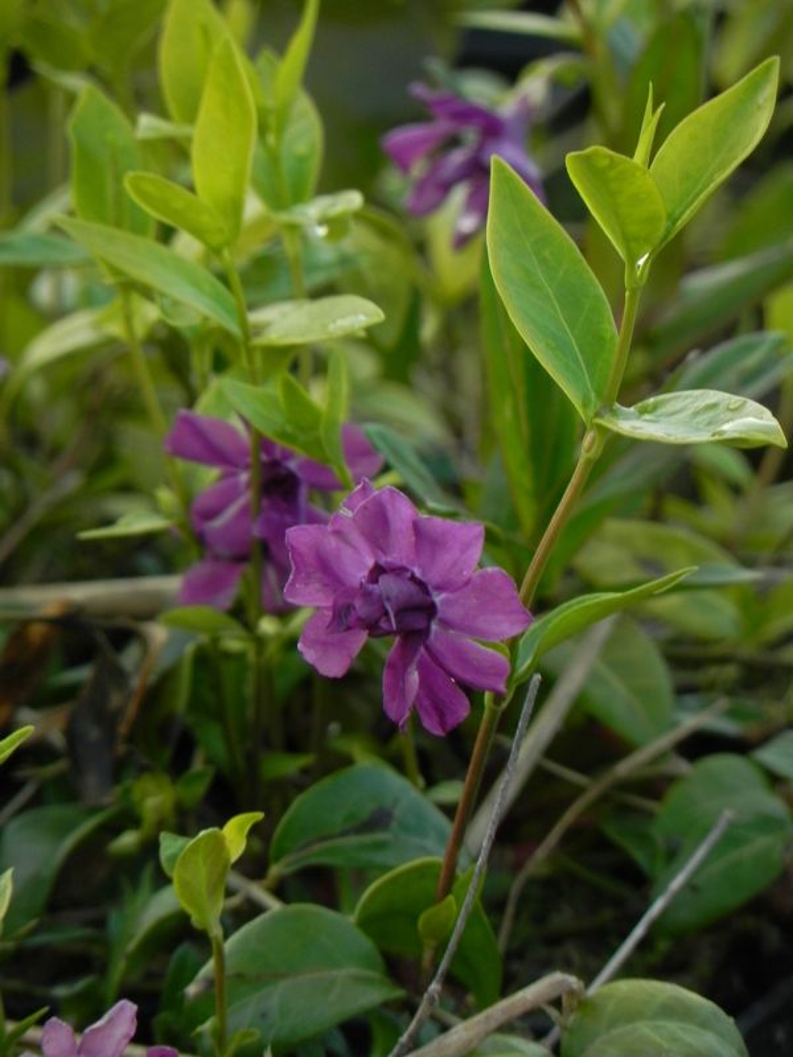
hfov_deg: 2.2
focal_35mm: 678
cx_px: 396
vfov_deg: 2.9
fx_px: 20709
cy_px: 528
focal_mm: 120
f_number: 5
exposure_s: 1/50
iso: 160
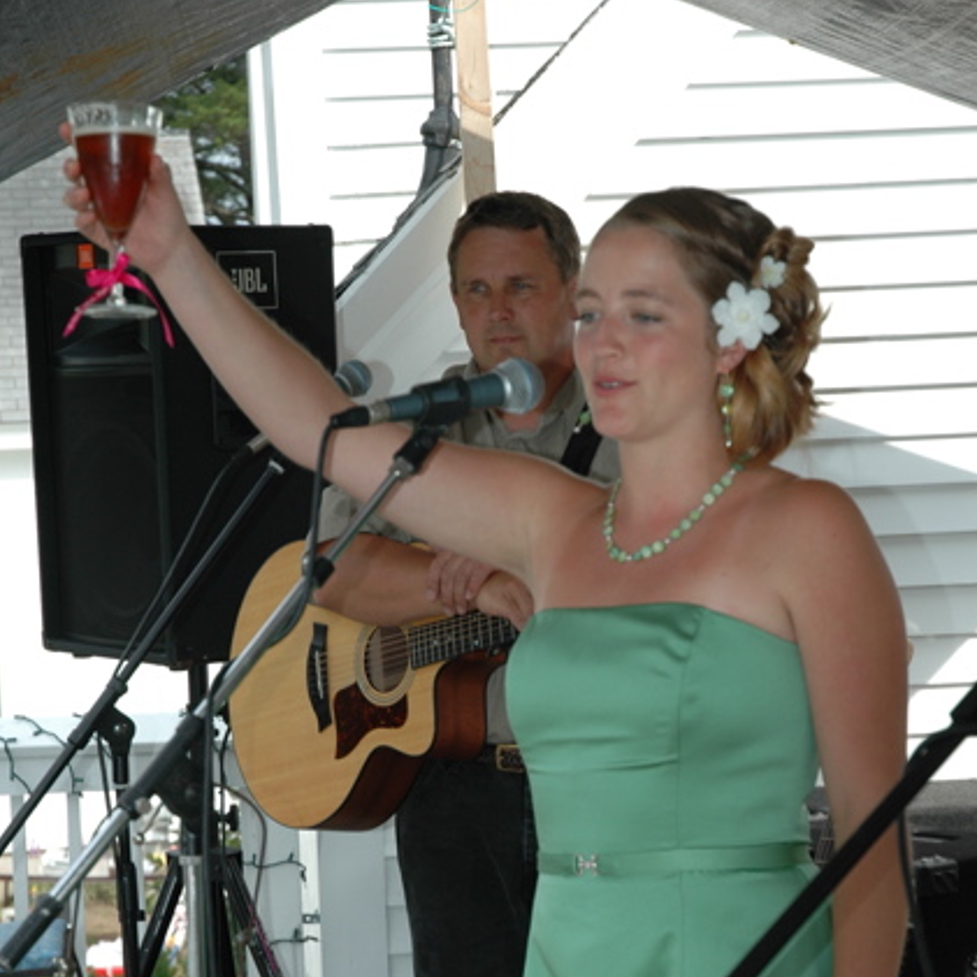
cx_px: 491
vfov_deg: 18.6
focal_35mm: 93
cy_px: 701
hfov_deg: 18.7
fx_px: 2970
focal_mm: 48
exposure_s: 1/500
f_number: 5
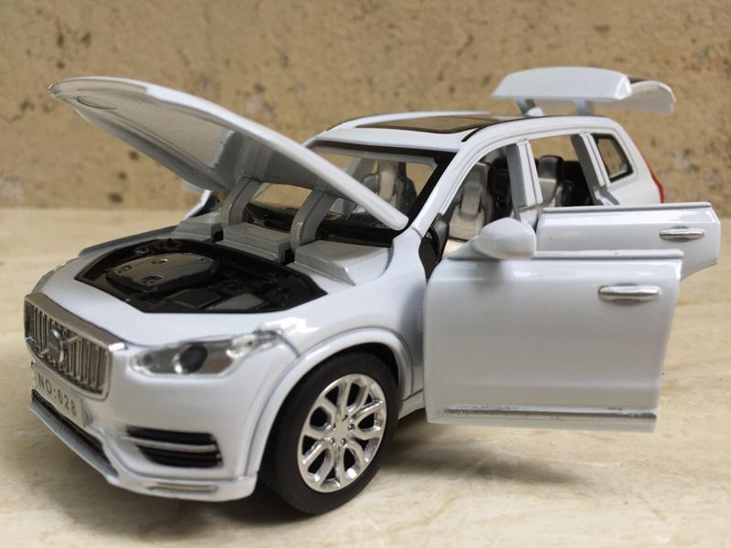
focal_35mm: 29
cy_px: 274
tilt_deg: -16.3
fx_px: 612
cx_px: 366
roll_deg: -0.9
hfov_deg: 61.7
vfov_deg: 48.2
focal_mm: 4.15
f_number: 2.2
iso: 32
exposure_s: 1/243
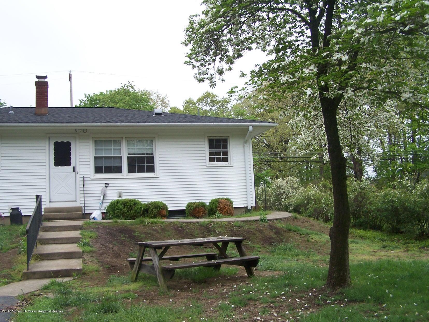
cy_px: 161
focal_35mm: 38
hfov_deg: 49.0
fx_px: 471
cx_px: 214
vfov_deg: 37.7
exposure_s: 1/500
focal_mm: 6.3
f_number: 2.8
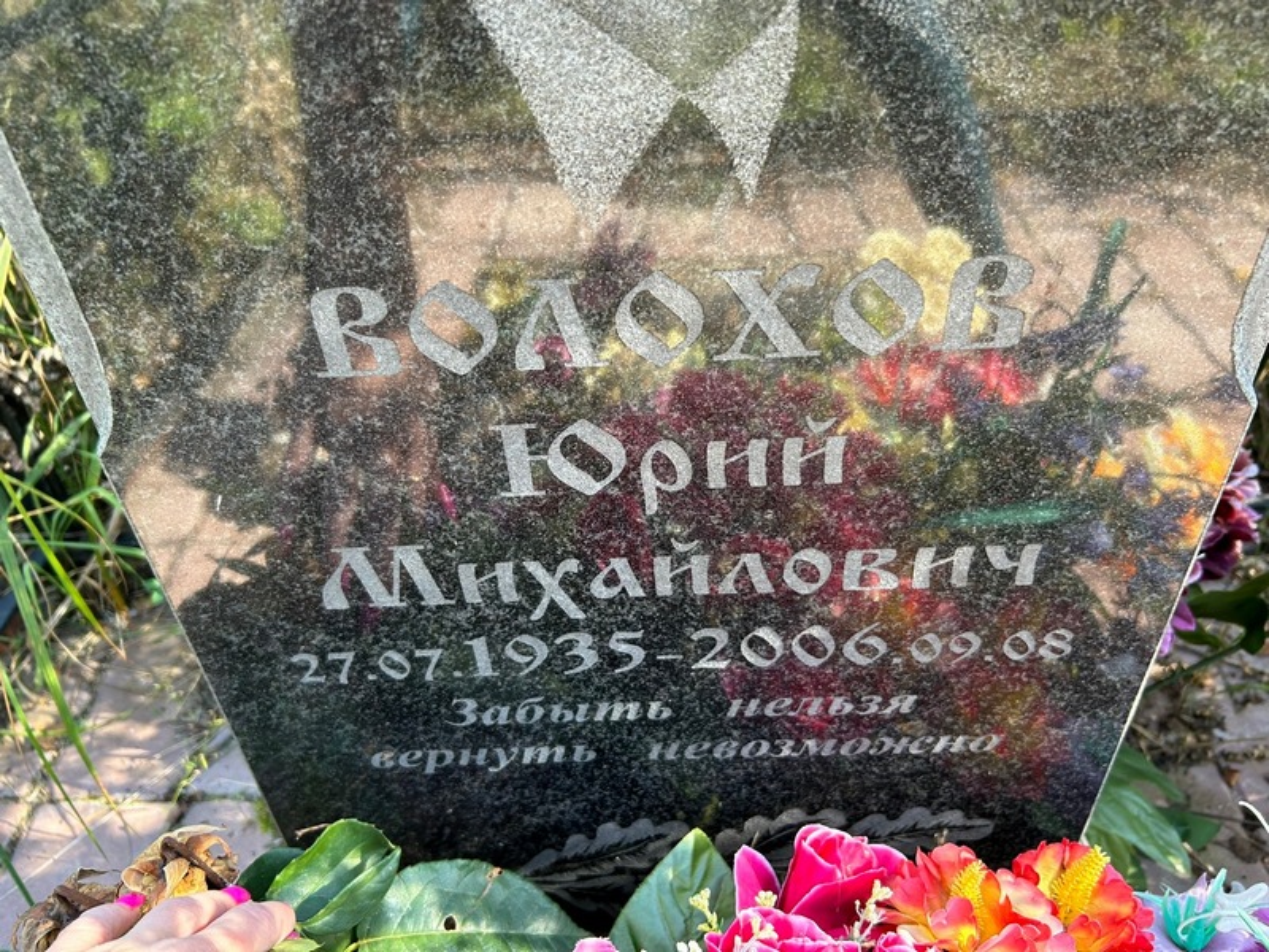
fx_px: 953
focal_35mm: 26
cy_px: 476
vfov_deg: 53.1
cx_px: 634
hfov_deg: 67.3
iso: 50
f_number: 1.5
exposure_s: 1/121
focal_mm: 5.7
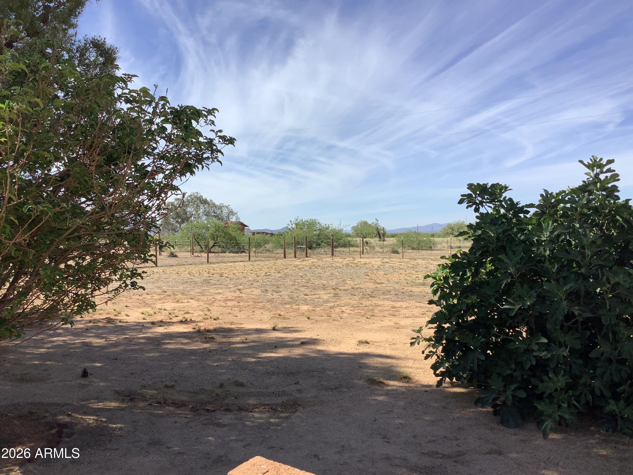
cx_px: 316
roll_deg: +2.0
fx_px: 567
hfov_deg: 58.4
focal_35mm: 31
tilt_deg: -1.8
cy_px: 238
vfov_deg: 45.4
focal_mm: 3.3
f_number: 2.4
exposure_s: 1/1631
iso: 25
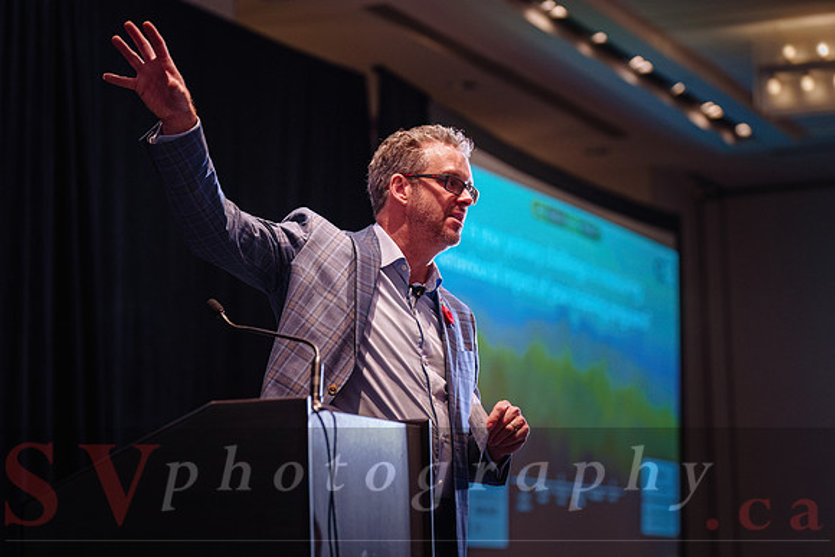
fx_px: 2273
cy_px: 278
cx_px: 418
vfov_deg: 14.0
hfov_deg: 20.8
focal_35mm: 98
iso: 800
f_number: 3.2
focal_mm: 98
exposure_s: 1/160
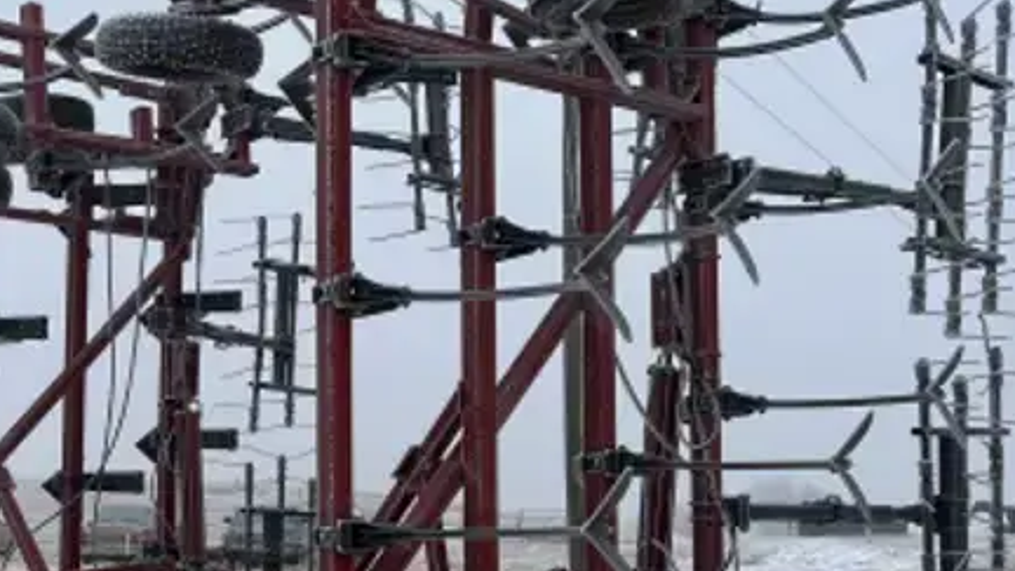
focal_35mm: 63
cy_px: 442
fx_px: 1696
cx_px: 129
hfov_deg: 31.9
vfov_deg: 19.0
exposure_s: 1/1779
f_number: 1.5
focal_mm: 5.7
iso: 50
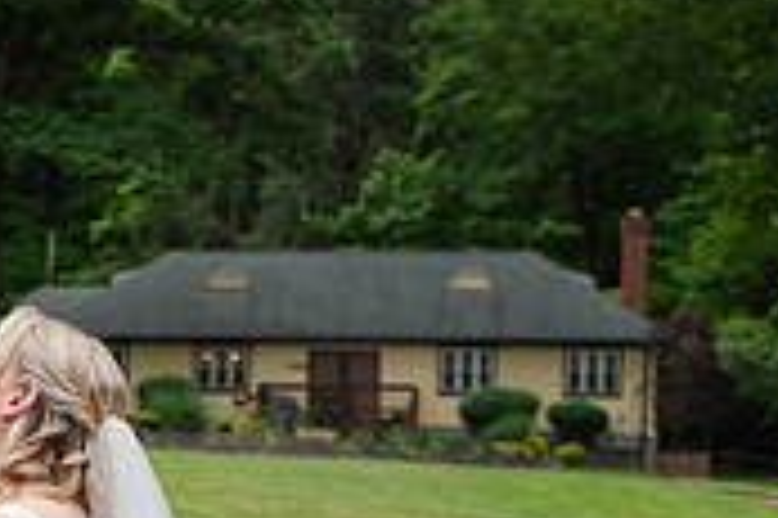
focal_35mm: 135
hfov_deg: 14.9
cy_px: 949
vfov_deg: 9.6
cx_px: -16
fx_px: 2915
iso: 100
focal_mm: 35
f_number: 3.5
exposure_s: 1/500
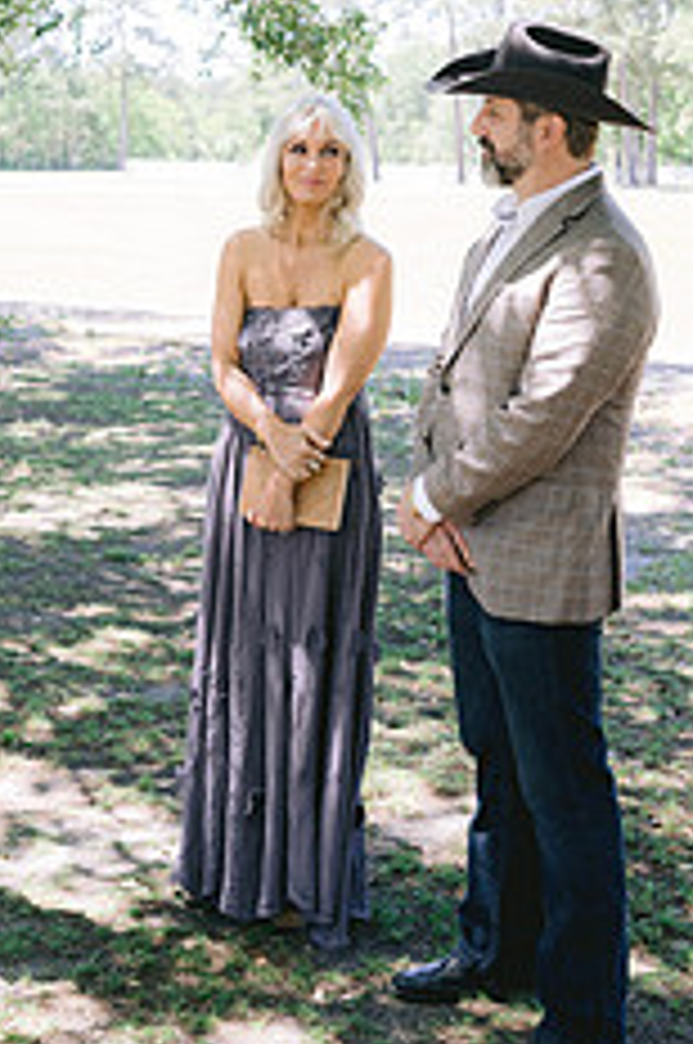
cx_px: 202
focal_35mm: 68
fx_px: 1969
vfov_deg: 29.3
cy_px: 284
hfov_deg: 19.9
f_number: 4
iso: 400
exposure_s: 1/400
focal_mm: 35
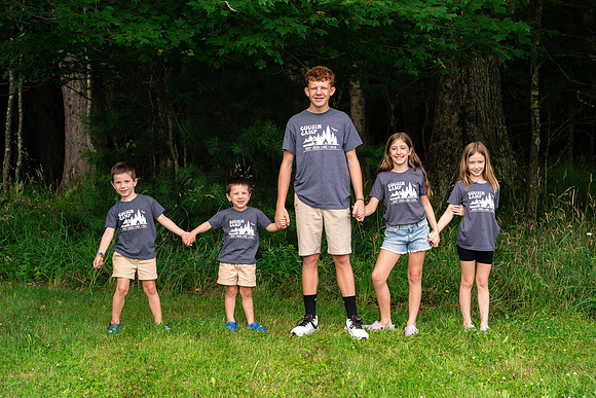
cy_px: 214
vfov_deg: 14.7
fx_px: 1543
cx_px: 275
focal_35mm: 93
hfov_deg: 21.9
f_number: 4.5
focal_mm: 85
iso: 400
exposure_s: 1/800
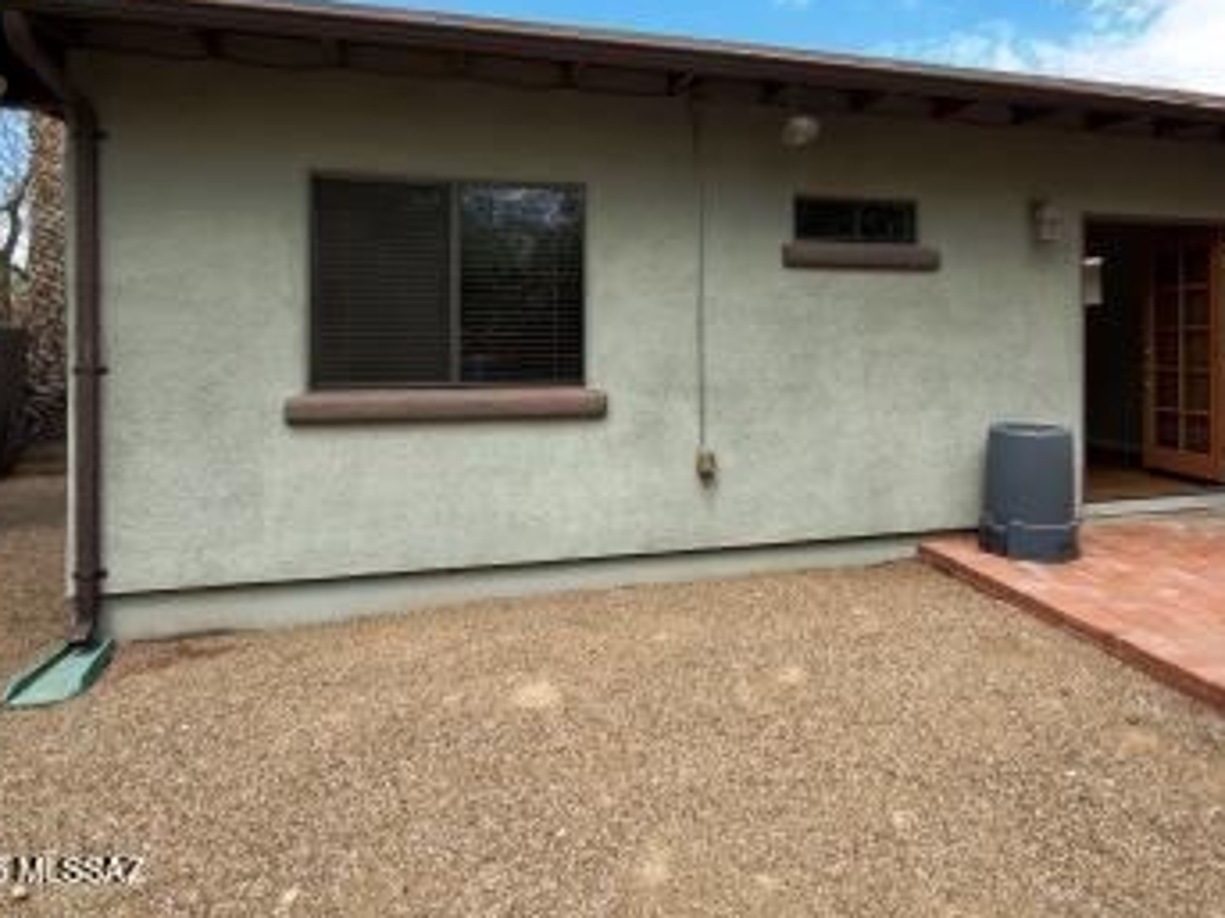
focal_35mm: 17
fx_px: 601
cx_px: 693
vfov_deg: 73.0
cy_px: 325
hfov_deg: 90.5
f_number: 2.2
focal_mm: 1.8
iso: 50
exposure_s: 1/661
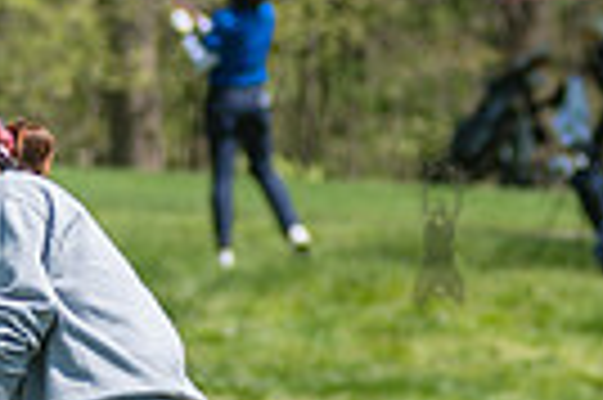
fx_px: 11660
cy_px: 408
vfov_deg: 2.0
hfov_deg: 3.0
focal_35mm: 697
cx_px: -222
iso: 100
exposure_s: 1/1000
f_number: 3.5
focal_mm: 120
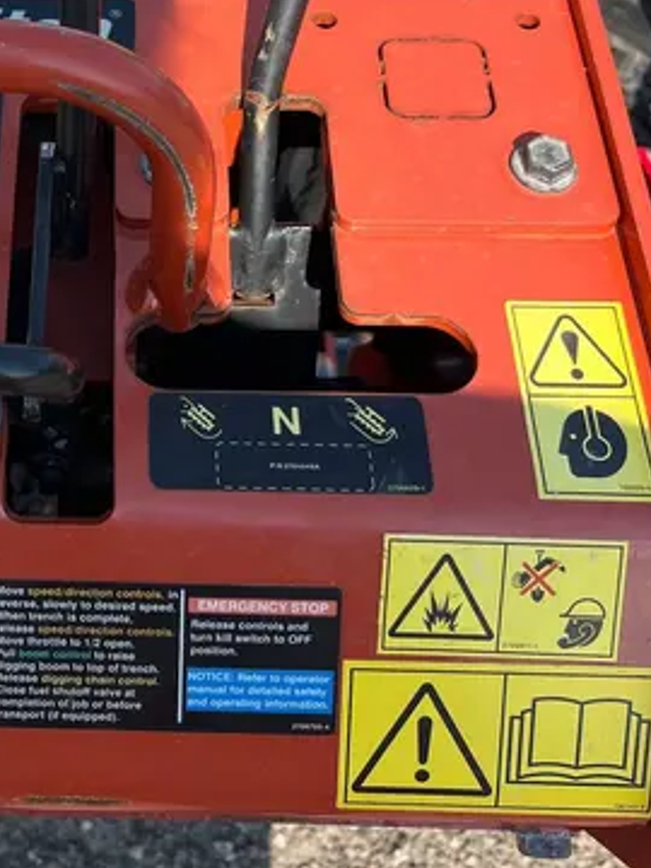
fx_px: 1329
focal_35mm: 53
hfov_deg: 26.3
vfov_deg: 35.6
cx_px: 27
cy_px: 257
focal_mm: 5.1
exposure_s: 1/1252
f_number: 1.6
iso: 50
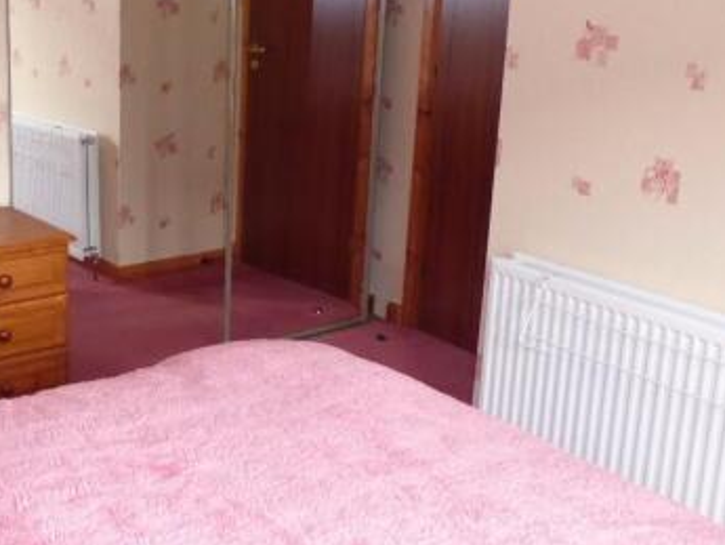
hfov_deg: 38.0
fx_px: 1027
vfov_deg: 29.6
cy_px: 201
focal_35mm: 49
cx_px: 190
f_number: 3.5
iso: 800
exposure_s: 1/60
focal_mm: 5
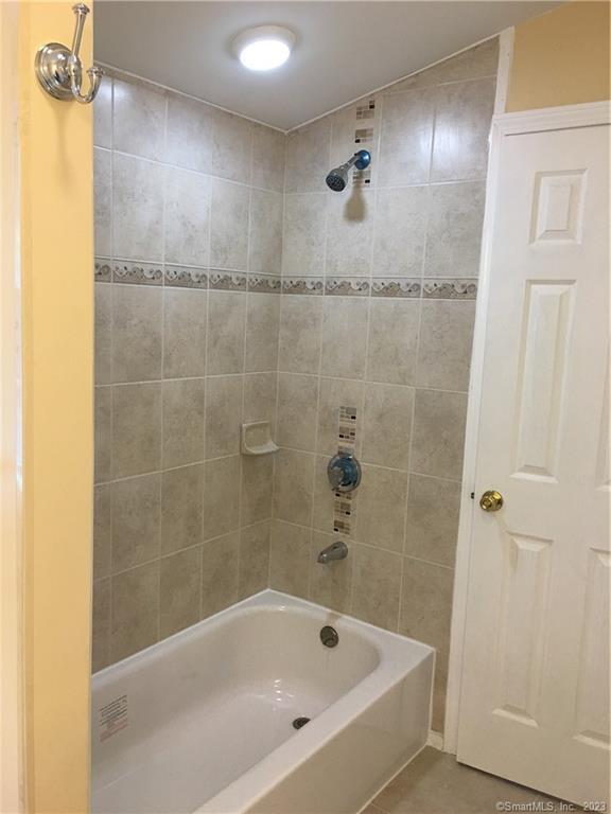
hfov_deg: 48.2
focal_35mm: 29
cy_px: 407
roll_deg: -2.4
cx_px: 306
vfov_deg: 61.7
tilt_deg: -5.8
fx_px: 682
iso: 40
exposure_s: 1/30
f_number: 2.2
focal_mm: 4.15
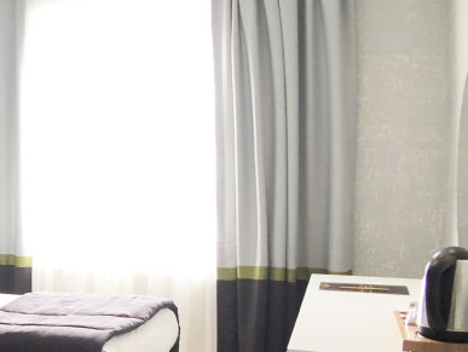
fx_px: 1001
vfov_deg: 19.9
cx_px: -146
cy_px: 238
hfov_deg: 23.2
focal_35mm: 74
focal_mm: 4
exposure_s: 1/20
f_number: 1.8
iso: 40
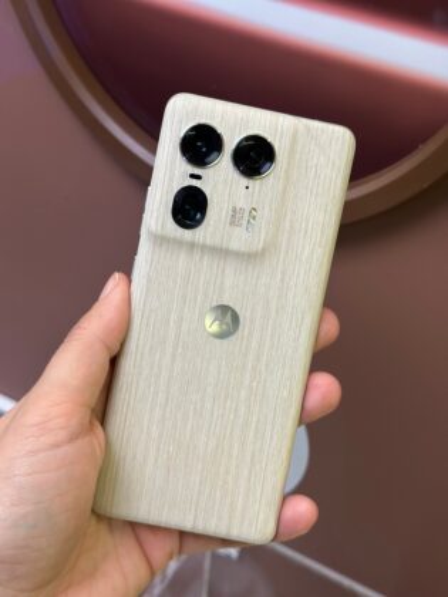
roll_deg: -4.5
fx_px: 828
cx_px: 224
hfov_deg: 30.3
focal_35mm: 48
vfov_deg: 39.7
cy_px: 298
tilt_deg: -37.3
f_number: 1.78
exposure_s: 1/50
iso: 250
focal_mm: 6.86
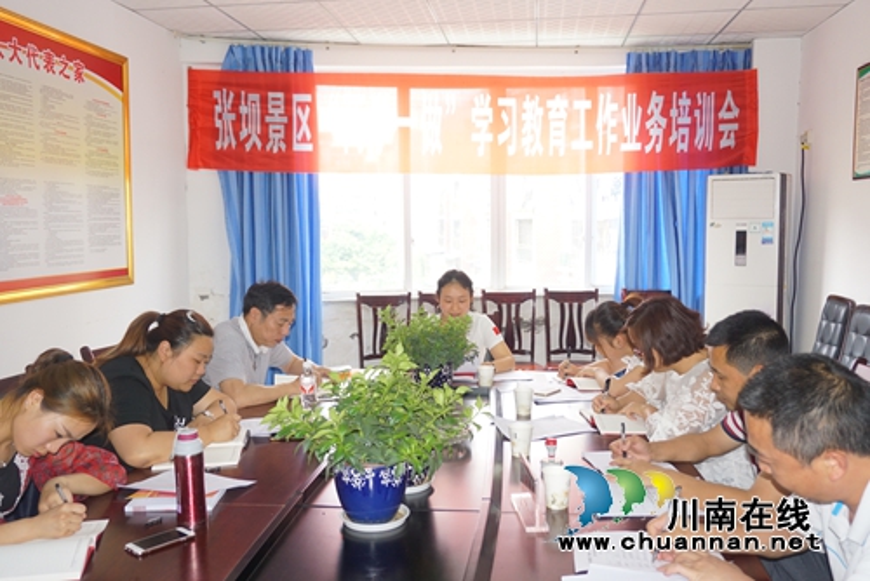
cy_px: 290
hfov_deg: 57.2
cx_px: 435
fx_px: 798
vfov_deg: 40.0
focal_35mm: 33
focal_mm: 22
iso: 800
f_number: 4
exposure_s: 1/160
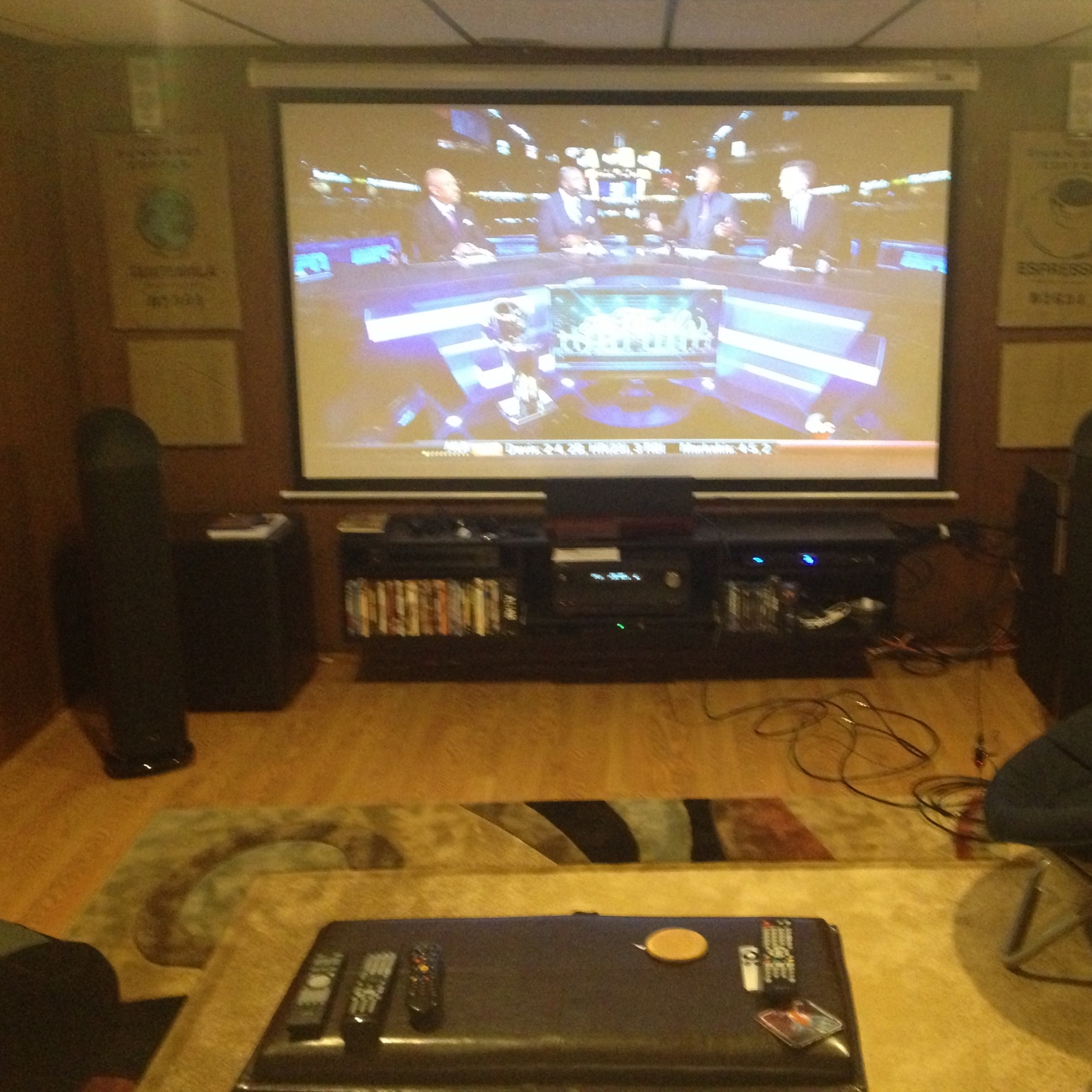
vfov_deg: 40.0
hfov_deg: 39.8
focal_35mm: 42
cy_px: 537
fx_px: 1499
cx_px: 670
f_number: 2.4
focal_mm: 4.28
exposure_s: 1/15
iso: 500
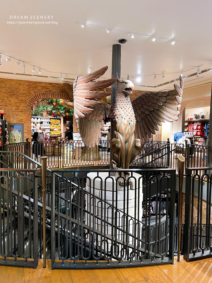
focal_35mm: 26
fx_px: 212
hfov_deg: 53.1
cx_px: 106
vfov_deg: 67.3
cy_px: 142
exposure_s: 1/60
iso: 320
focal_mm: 5.7
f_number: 1.5
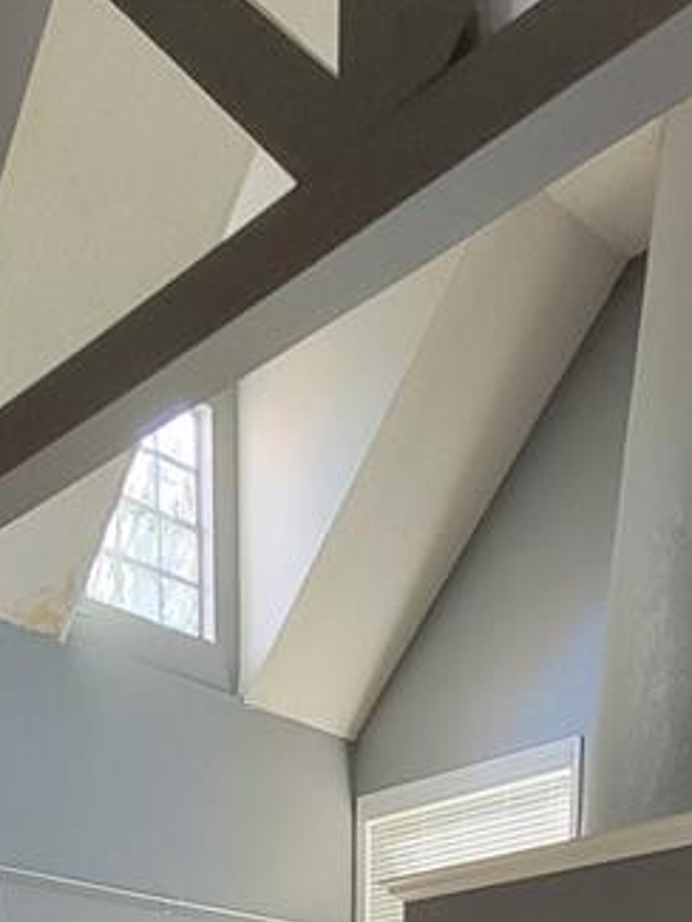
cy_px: 1464
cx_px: 340
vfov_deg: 25.9
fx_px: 1279
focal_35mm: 48
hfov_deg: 30.3
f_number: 2.2
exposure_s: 1/60
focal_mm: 2.2
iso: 250
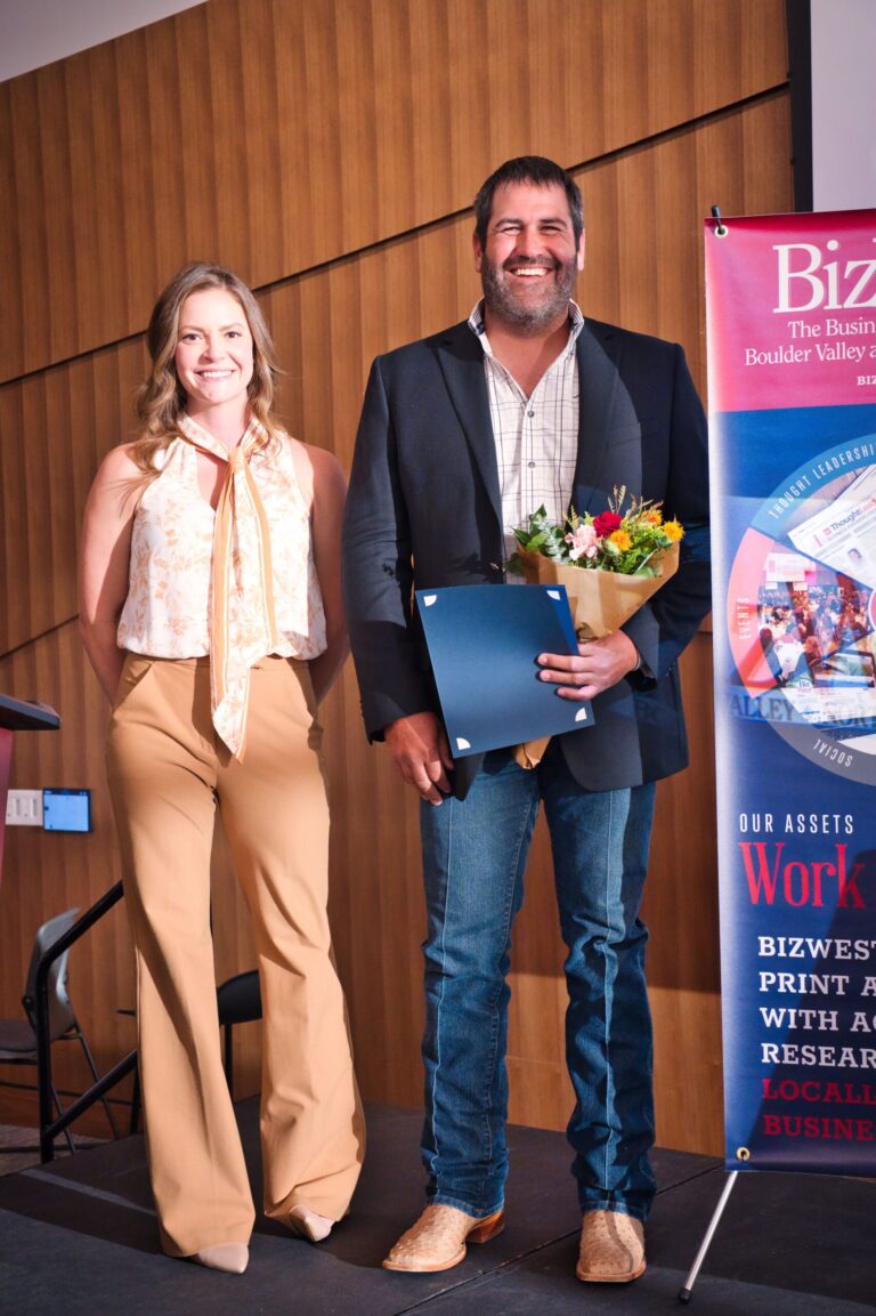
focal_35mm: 55
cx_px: 438
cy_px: 658
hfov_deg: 24.6
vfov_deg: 36.3
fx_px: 2009
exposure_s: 1/160
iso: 4000
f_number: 5.6
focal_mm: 55
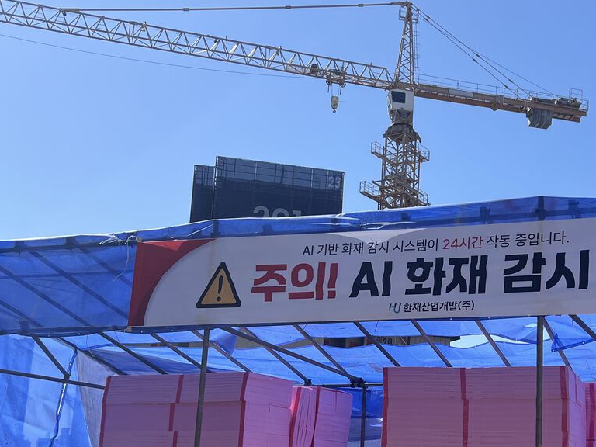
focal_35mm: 52
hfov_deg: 35.8
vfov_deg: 27.8
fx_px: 895
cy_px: 300
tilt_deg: +11.7
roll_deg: -0.7
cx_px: 461
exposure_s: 1/4630
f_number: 1.5
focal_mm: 5.7
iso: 50
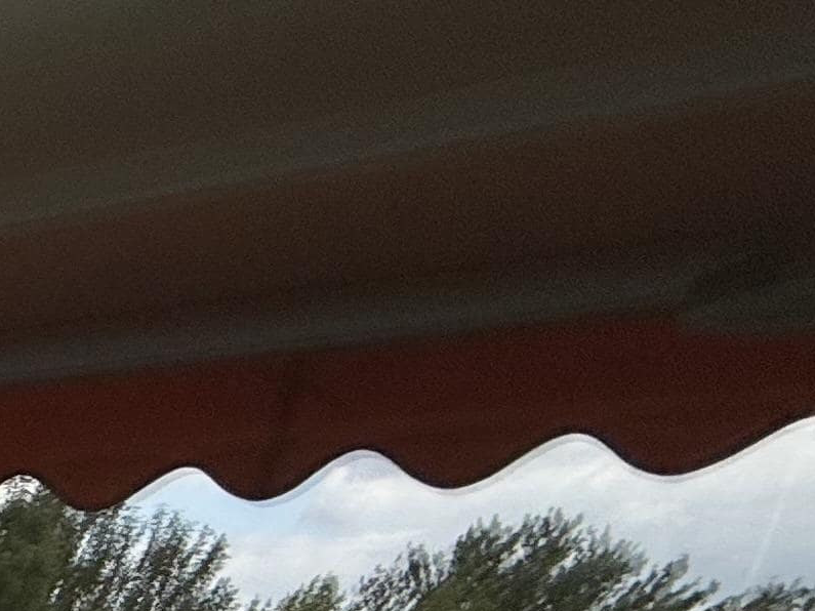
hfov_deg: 15.1
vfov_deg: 15.6
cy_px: 1288
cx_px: -1150
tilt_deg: -19.8
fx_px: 1671
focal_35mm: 71
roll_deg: -1.0
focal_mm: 2.22
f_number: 2.2
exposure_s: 1/269
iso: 50
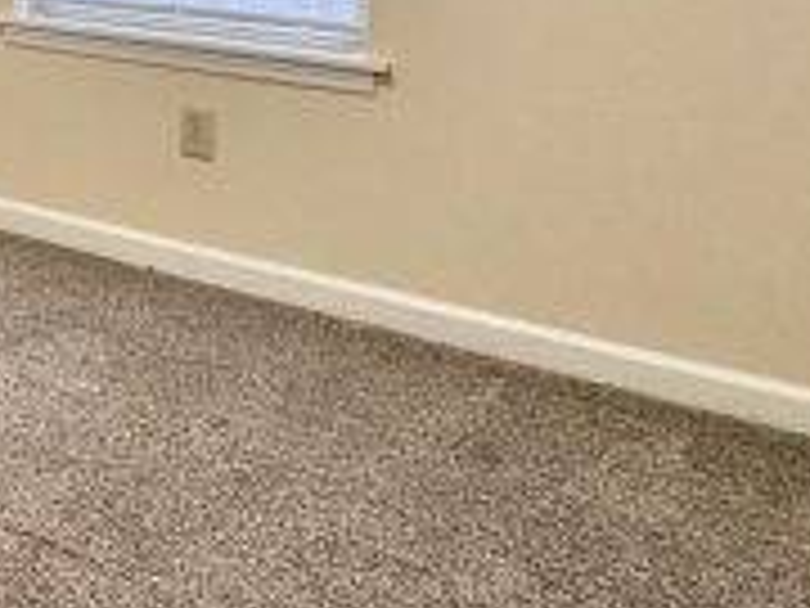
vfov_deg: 24.8
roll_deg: -0.9
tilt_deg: +1.1
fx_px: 1217
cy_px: -158
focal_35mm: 52
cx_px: -286
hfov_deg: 28.8
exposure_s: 1/60
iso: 200
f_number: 2.2
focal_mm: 2.22
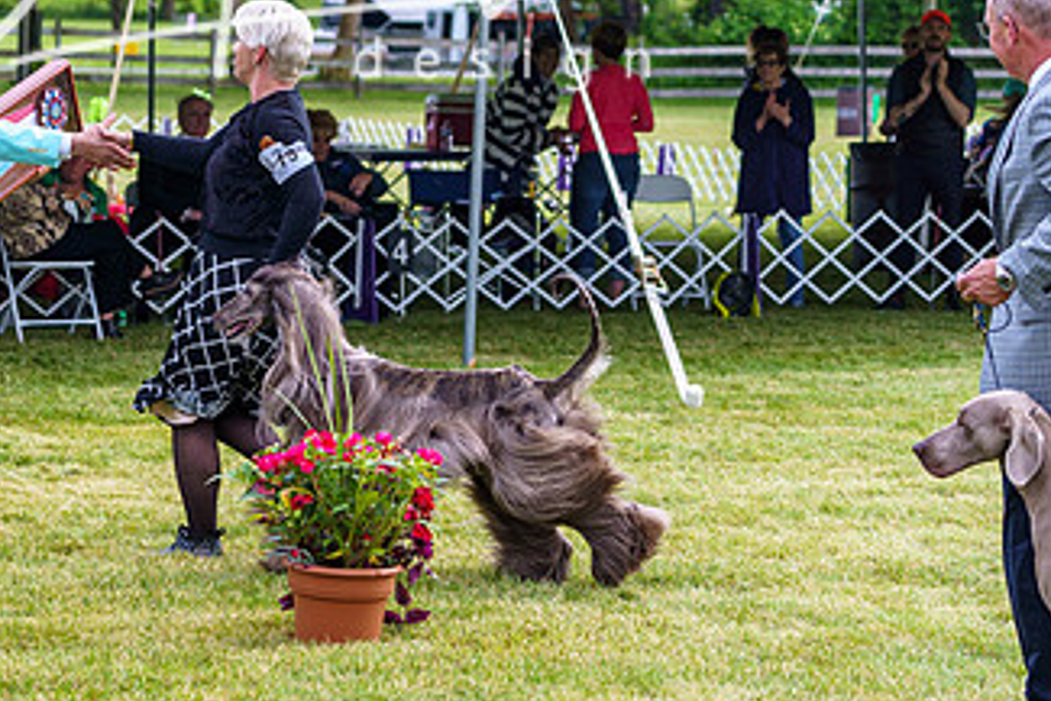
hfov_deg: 14.5
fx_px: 4118
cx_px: 249
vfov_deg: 9.7
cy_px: 160
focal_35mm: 141
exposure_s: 1/500
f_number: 4
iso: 200
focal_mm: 79
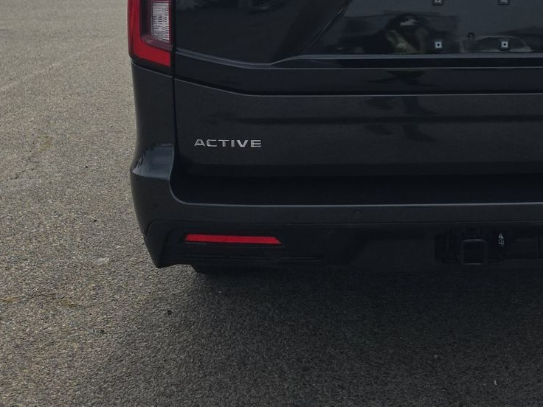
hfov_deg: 36.8
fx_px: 784
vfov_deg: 27.3
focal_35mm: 50
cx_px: 435
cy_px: -7
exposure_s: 1/7940
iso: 35
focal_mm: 6.5
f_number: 1.4
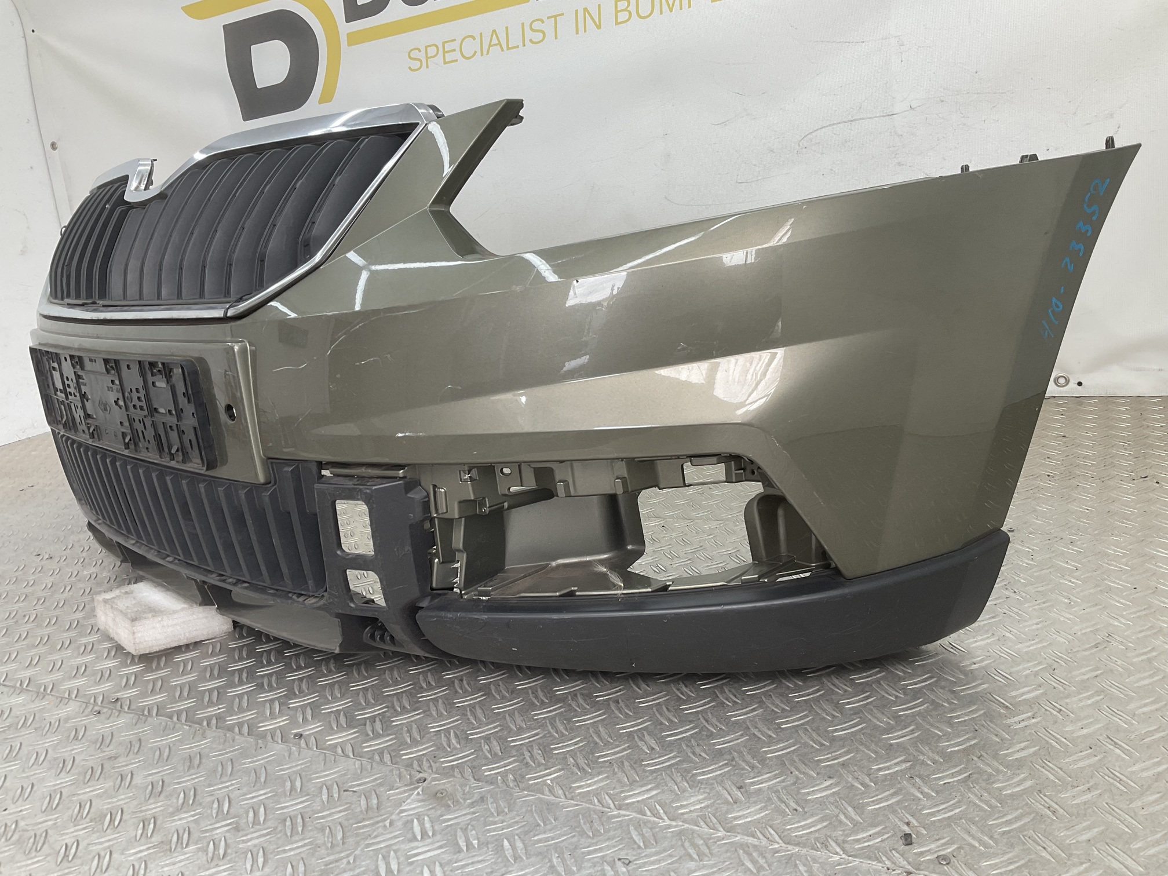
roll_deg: +8.4
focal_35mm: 29
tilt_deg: -16.6
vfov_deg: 48.2
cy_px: 438
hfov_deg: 61.7
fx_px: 979
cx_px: 584
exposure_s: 1/100
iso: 20
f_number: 1.8
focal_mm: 3
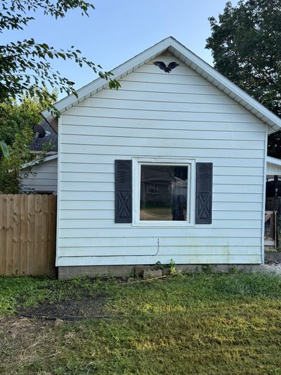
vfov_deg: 60.0
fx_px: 325
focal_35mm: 30
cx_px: 152
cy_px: 195
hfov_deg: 46.7
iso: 80
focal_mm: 6.76
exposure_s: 1/1046
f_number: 1.78
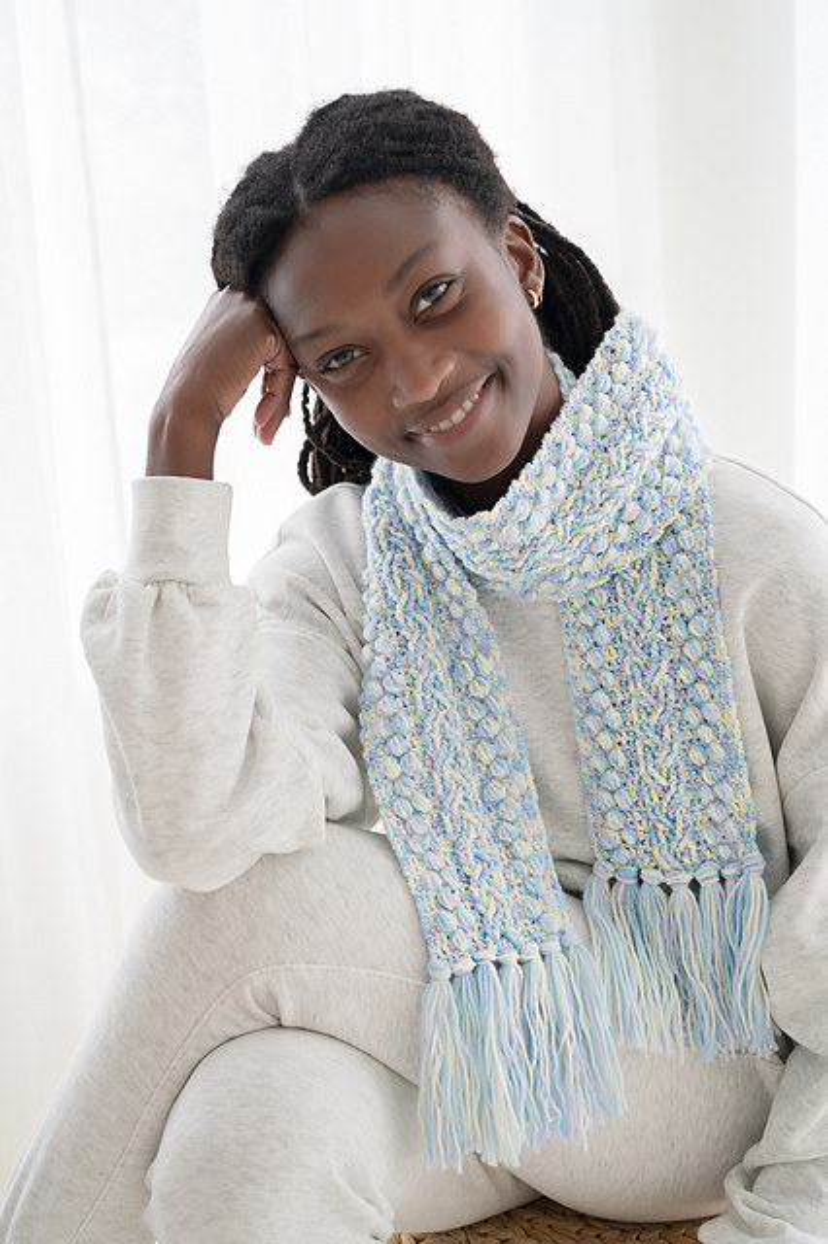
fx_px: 1727
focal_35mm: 50
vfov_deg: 39.6
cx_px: 414
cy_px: 622
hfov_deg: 27.0
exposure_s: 1/160
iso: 500
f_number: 4.5
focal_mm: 50
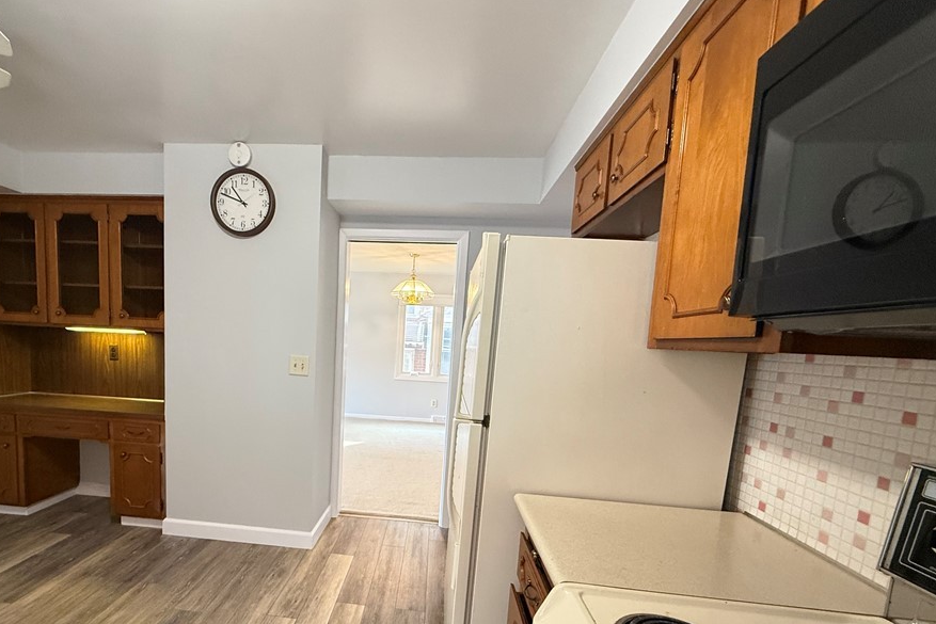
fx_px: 442
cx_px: 396
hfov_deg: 92.6
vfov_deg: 69.5
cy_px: 386
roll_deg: -3.5
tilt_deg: -5.9
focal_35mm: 17
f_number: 2.2
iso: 500
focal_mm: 2.22
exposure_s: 1/60
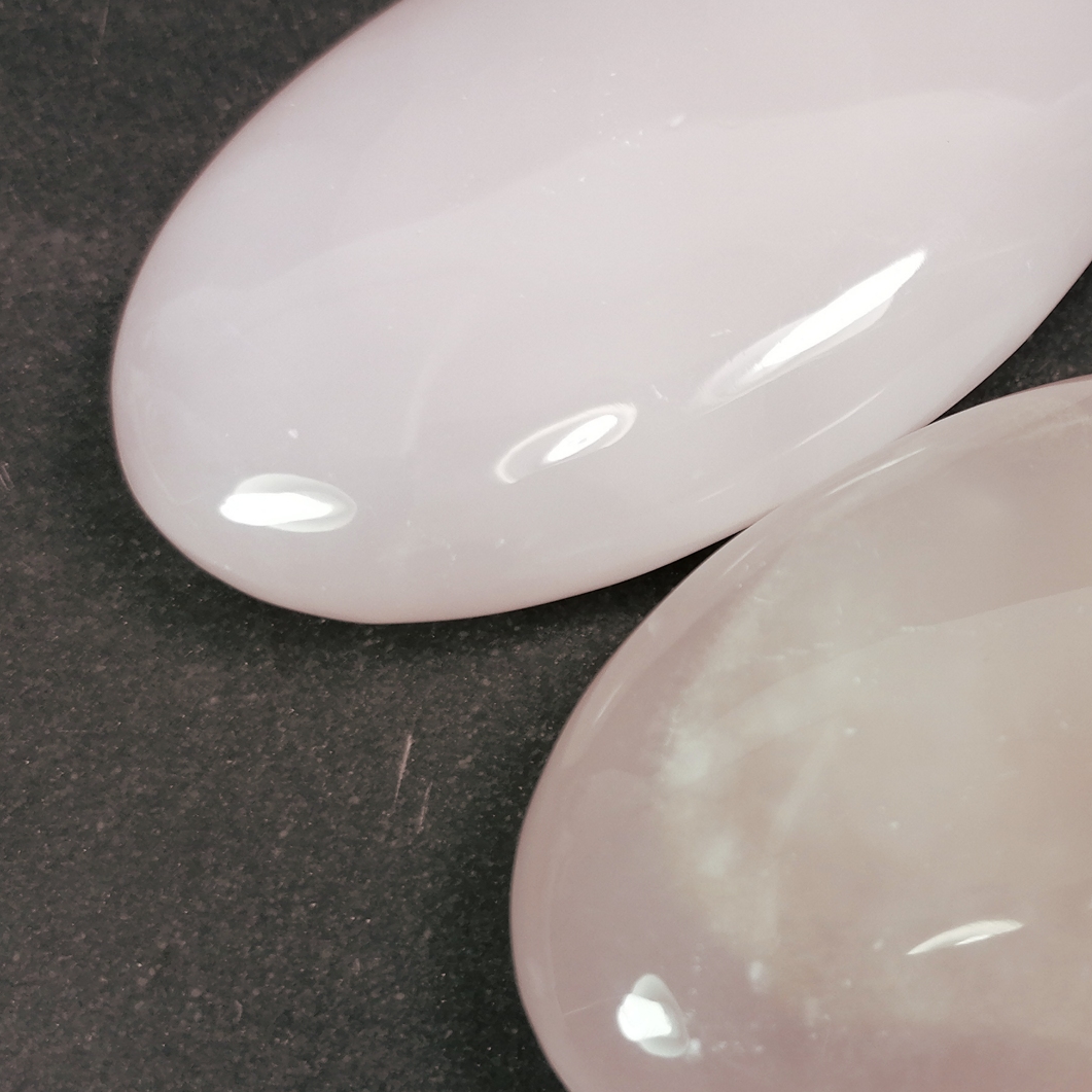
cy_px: 548
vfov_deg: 31.6
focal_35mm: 54
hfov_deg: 30.5
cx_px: 935
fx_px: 1927
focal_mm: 4.75
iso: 50
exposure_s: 1/142
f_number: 1.8
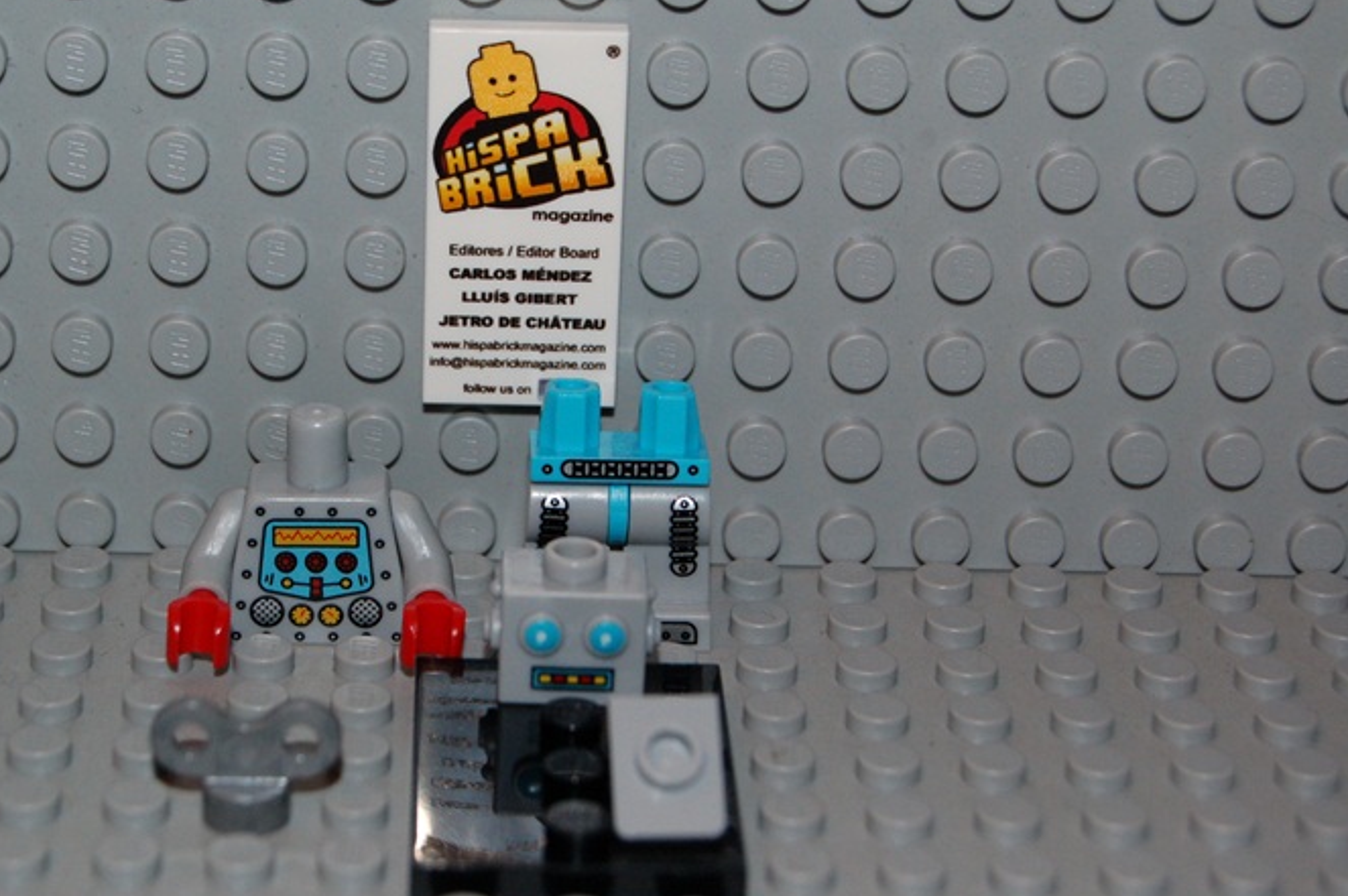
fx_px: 3727
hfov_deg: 20.5
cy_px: 449
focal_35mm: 100
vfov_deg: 13.7
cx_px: 537
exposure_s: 1/60
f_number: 5.6
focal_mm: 55
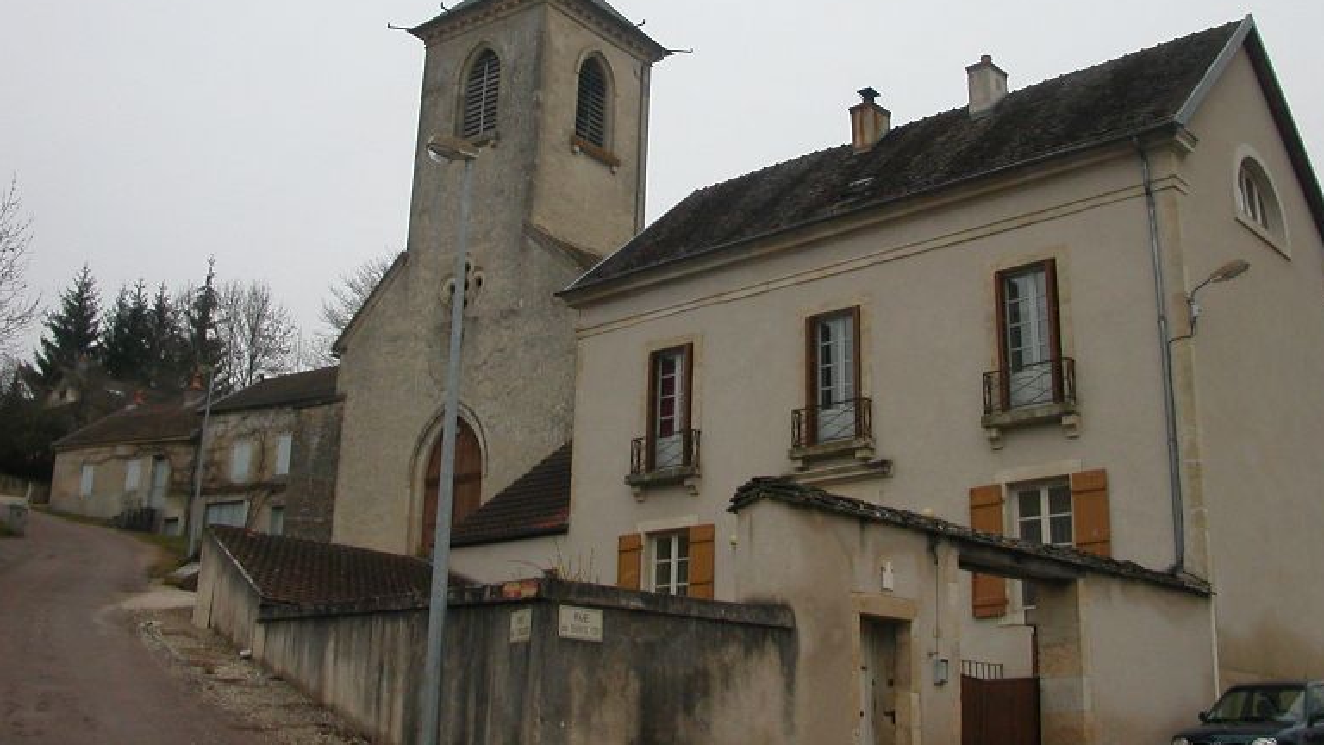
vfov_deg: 28.2
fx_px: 1475
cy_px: 272
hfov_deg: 48.3
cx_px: 686
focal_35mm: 42
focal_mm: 5.6
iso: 100
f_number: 4.5
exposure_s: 1/141
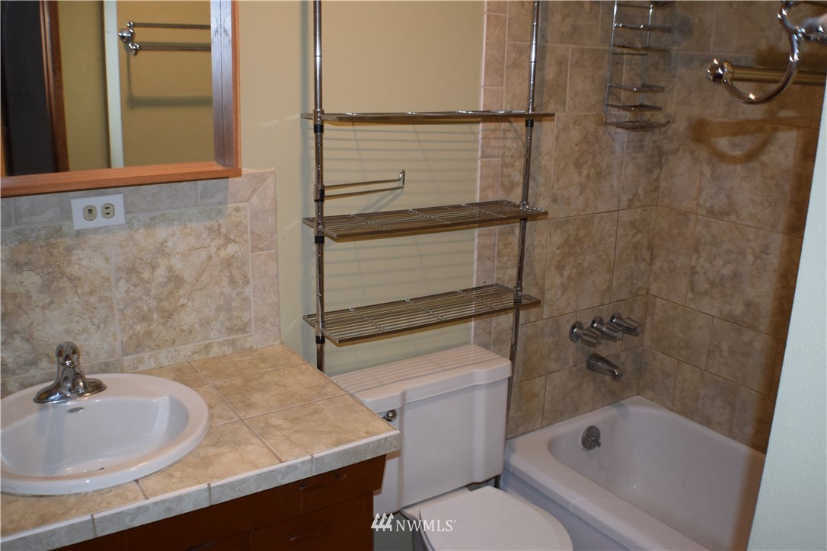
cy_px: 276
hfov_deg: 46.4
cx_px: 414
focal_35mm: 42
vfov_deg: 31.9
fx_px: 965
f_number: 4.2
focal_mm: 28
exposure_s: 1/60
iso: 1250
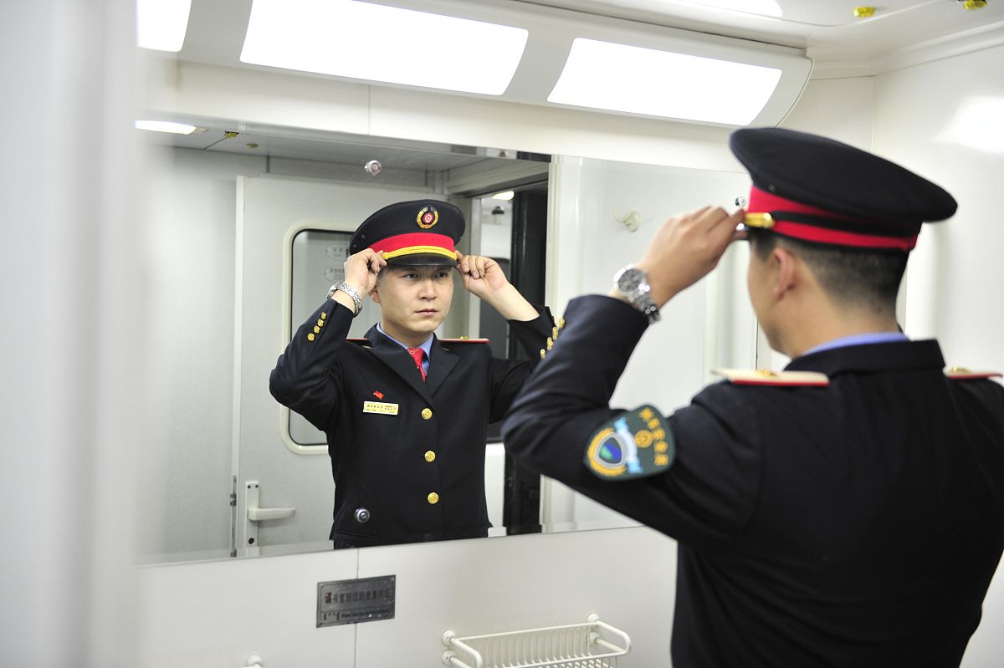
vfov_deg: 33.4
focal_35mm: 40
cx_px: 502
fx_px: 1115
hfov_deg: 48.5
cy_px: 334
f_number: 2.8
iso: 1000
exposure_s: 1/25
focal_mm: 40
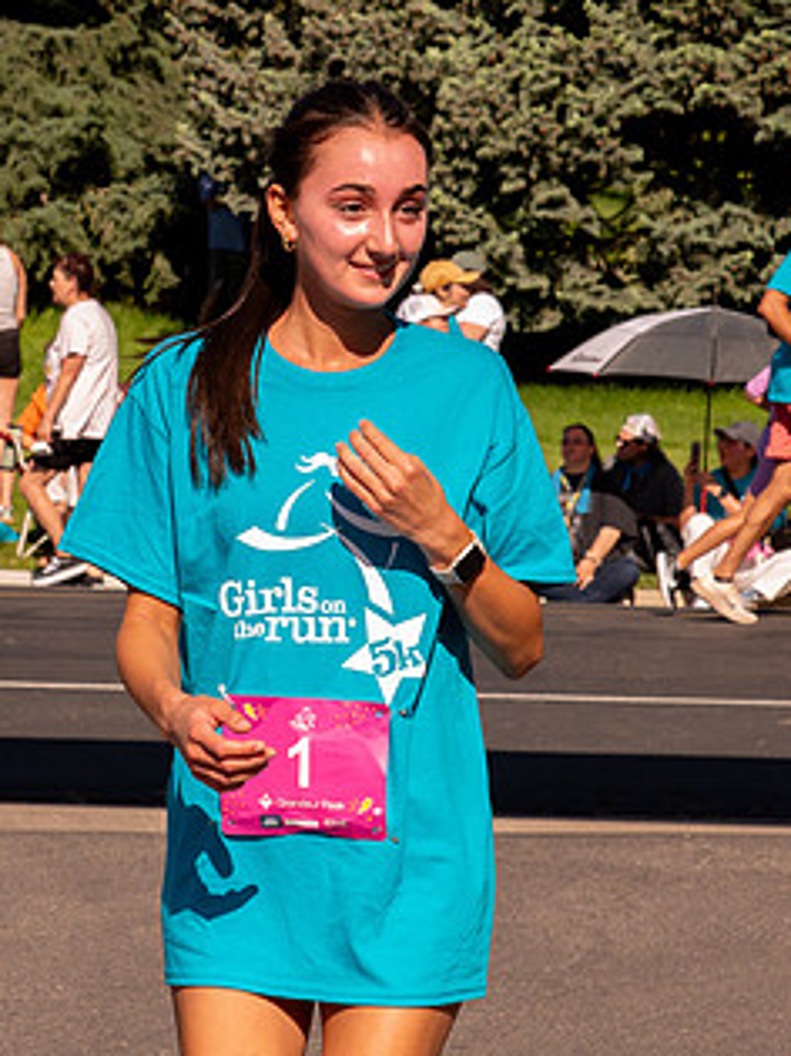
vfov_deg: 8.6
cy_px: 278
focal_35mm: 230
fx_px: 7012
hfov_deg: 6.4
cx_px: 136
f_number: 11
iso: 800
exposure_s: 1/800
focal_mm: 85
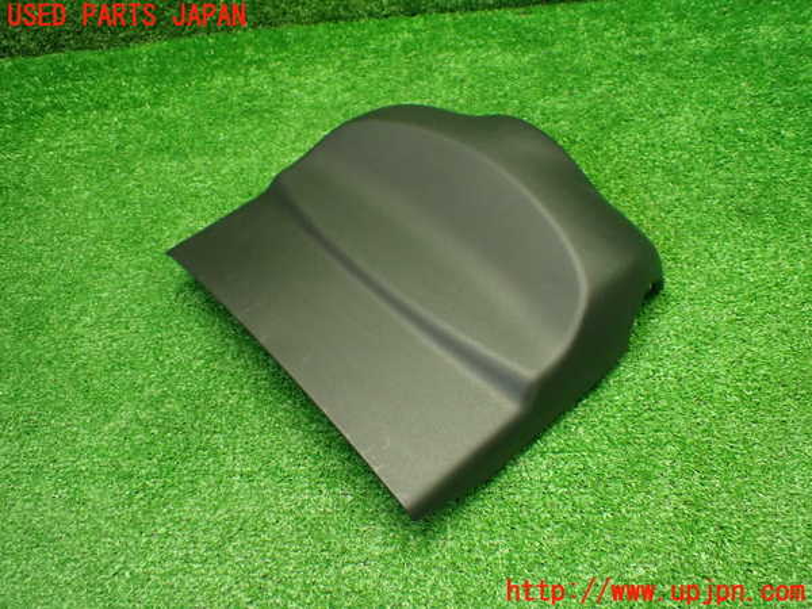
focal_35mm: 30
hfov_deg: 60.0
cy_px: 304
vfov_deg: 46.8
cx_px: 406
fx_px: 704
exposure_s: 1/125
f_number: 2.3
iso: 800
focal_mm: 5.4
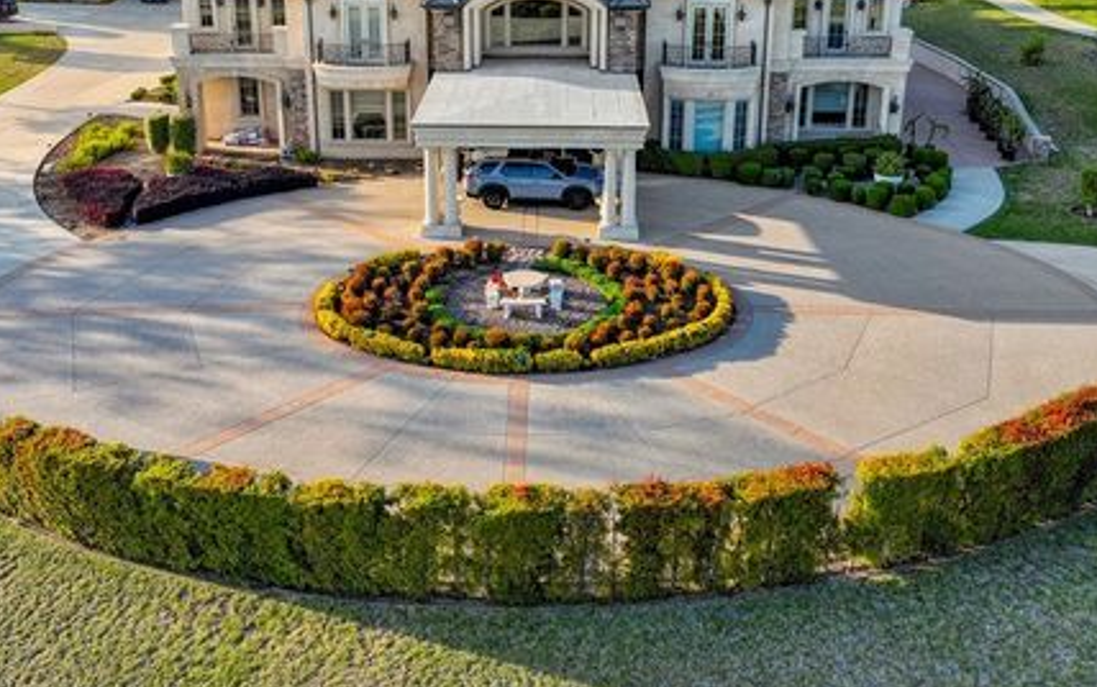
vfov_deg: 33.0
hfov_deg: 51.5
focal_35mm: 38
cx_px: 507
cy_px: 173
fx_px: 1137
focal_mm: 12.29
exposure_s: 1/800
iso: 200
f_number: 2.8
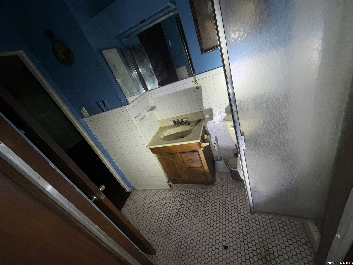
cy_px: 132
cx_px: 176
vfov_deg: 85.7
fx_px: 143
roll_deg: +22.6
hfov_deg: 102.1
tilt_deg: -28.0
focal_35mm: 14
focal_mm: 2.22
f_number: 2.2
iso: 50
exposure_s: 1/118
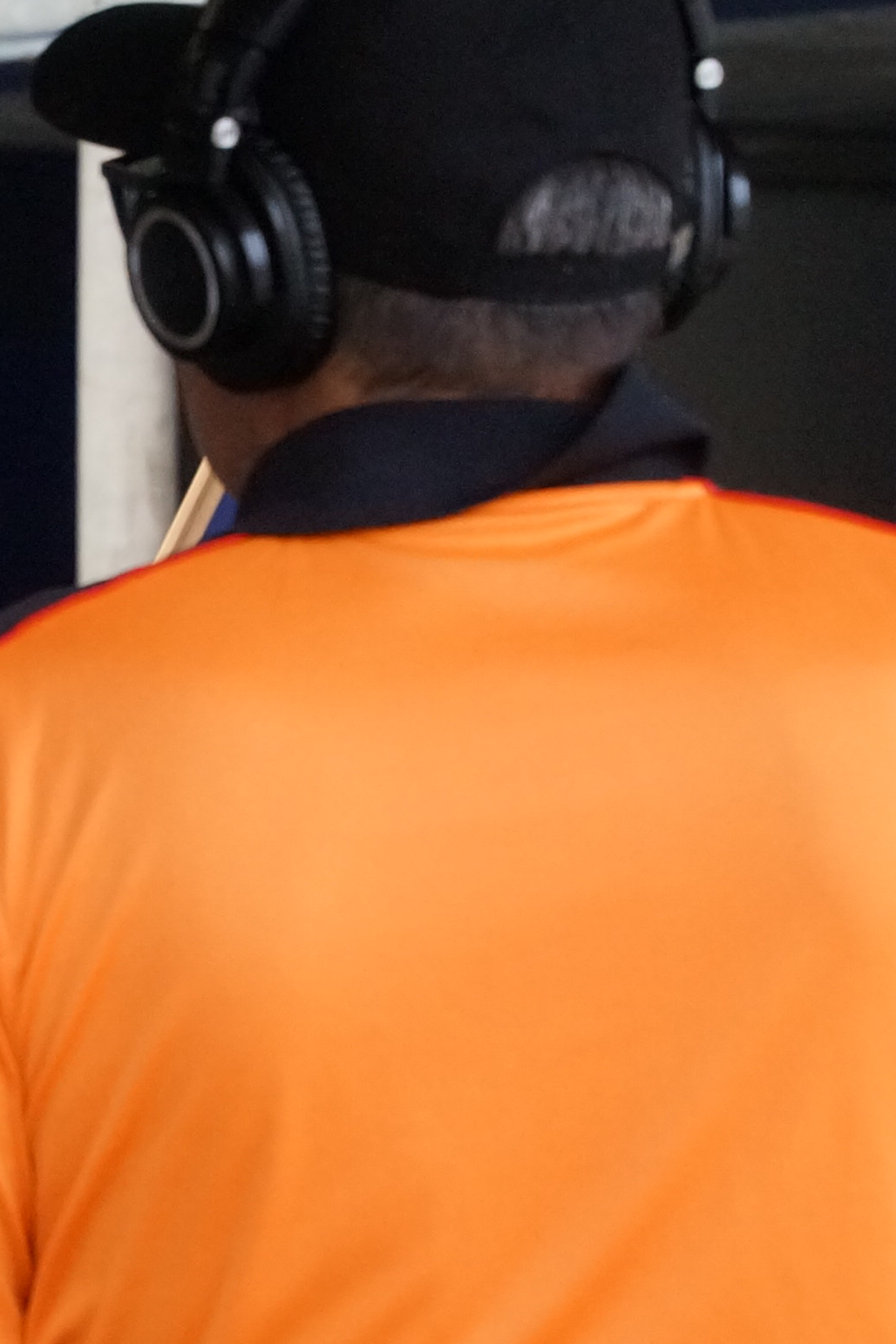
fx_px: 6384
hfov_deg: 7.8
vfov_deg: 12.0
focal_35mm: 171
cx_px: -588
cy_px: 582
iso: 2000
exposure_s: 1/2000
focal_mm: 45
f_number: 4.5
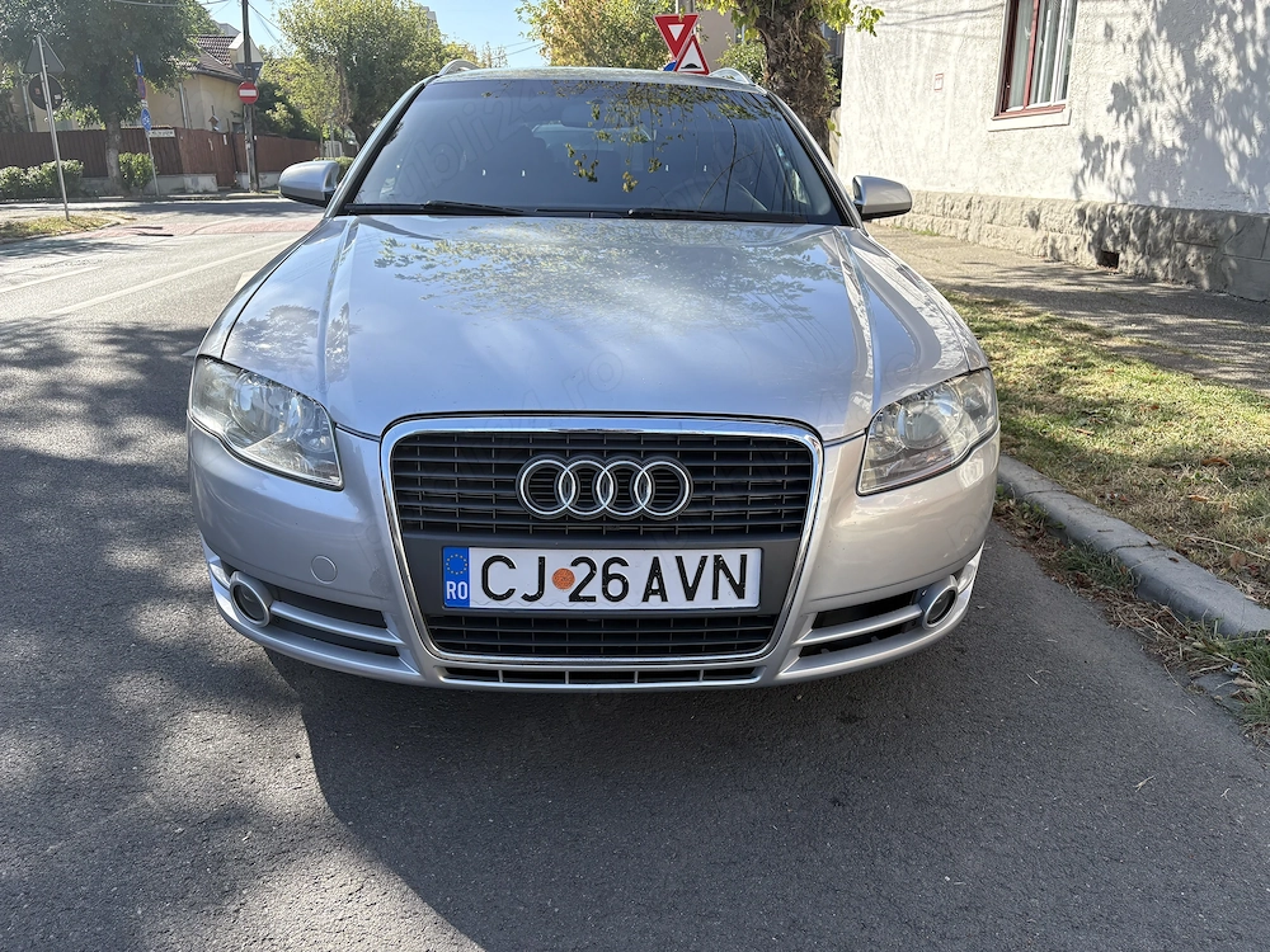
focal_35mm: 26
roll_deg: +1.0
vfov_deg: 53.1
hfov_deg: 67.3
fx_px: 954
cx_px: 635
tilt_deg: -17.4
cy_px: 476
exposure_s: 1/1420
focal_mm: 5.96
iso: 64
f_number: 1.6
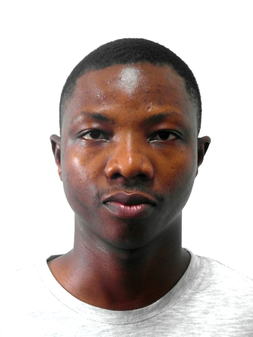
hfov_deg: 13.0
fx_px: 1111
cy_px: 168
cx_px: 126
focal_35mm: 114
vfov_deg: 17.3
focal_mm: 20.3
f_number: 4
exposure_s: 1/45
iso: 400
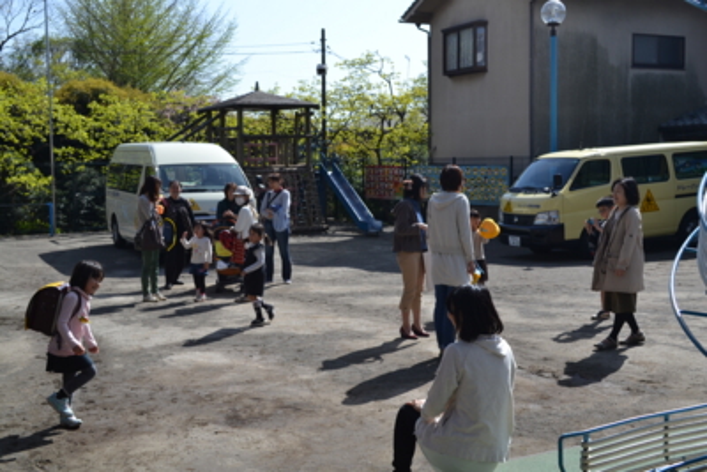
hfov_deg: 44.9
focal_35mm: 44
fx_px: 855
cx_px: 354
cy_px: 236
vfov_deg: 30.9
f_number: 7.1
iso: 100
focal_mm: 29
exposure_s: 1/200
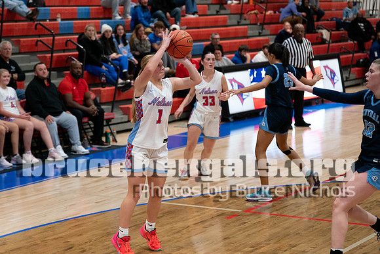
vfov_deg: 16.0
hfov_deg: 23.8
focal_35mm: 85
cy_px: 104
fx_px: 900
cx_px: 155
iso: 4000
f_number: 2.8
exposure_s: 1/1000
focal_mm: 72
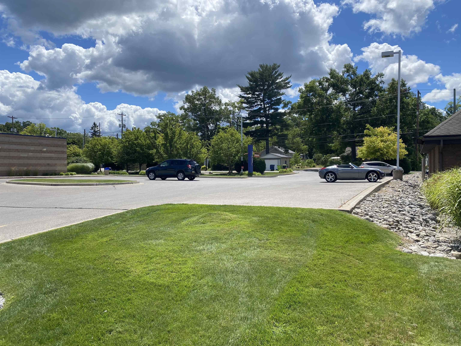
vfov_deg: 53.1
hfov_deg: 67.3
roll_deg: -0.1
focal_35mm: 26
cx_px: 230
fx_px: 346
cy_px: 173
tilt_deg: -0.6
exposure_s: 1/3731
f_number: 1.8
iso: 32
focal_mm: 4.25
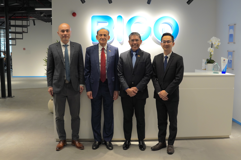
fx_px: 252
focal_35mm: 38
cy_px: 80
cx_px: 120
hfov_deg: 51.1
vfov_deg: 35.4
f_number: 4
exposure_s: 1/160
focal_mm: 25.1
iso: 640
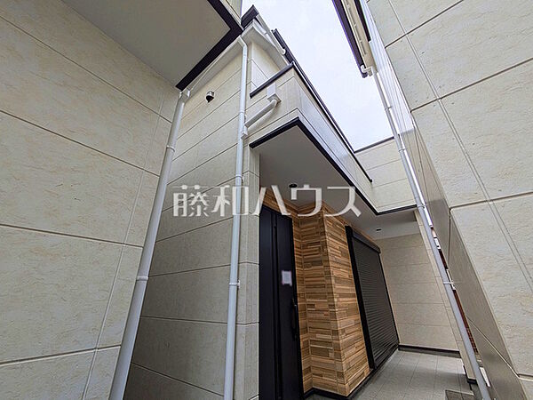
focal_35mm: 14
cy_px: 200
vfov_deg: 85.7
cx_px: 266
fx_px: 216
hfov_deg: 102.1
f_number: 2.2
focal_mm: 1.83
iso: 54
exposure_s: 1/678
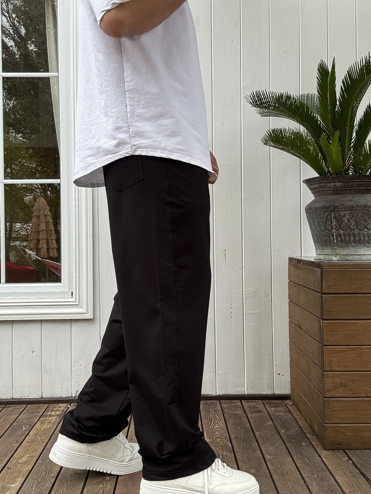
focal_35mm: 34
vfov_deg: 54.0
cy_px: 241
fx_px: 486
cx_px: 176
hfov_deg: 41.8
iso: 20
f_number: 1.9
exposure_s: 1/160
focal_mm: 2.69
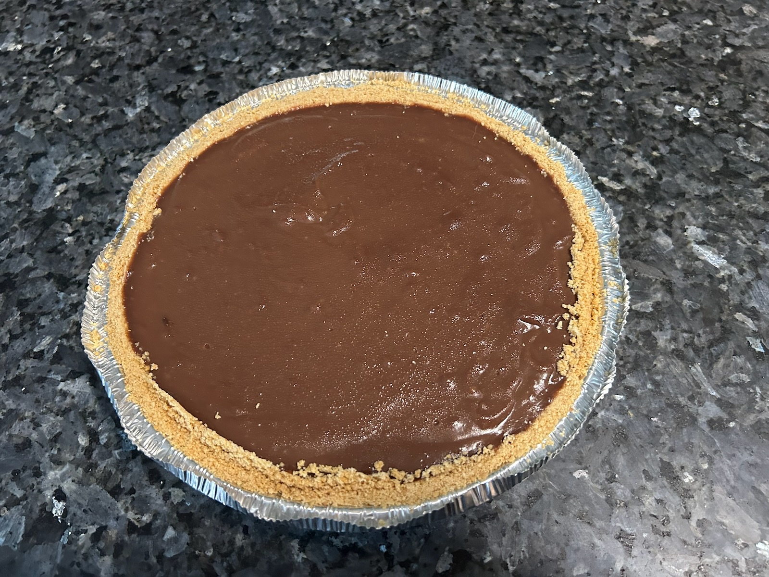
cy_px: 288
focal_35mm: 26
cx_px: 384
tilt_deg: -59.5
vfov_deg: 53.1
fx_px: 578
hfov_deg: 67.3
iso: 500
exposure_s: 1/40
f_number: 1.5
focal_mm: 5.7
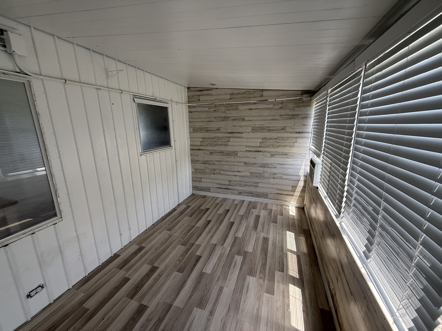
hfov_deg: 102.1
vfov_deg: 85.7
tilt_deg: -12.3
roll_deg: +1.0
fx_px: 179
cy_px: 166
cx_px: 221
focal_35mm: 14
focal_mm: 2.22
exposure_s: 1/156
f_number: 2.2
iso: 64
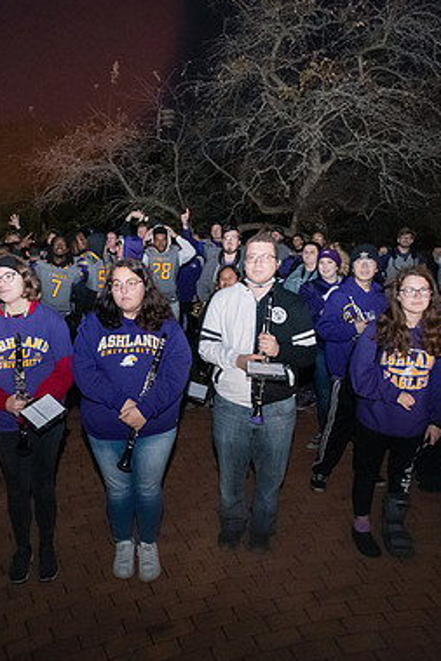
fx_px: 477
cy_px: 332
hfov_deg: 49.1
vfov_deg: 69.4
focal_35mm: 26
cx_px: 162
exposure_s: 1/50
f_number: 3.2
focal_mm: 17
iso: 6400
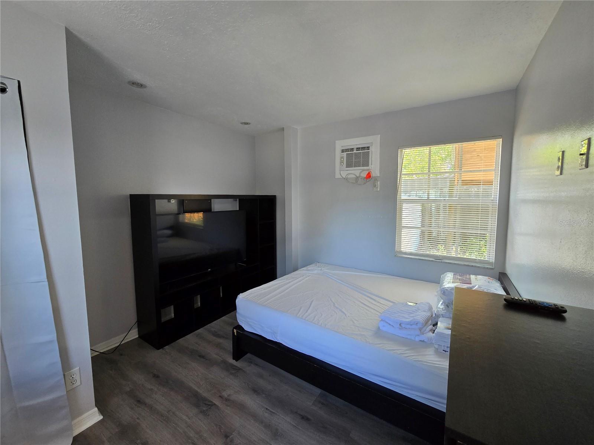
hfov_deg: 106.2
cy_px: 222
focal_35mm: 13
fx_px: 223
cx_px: 297
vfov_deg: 89.9
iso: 160
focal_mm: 2.2
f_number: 2.2
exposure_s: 1/60
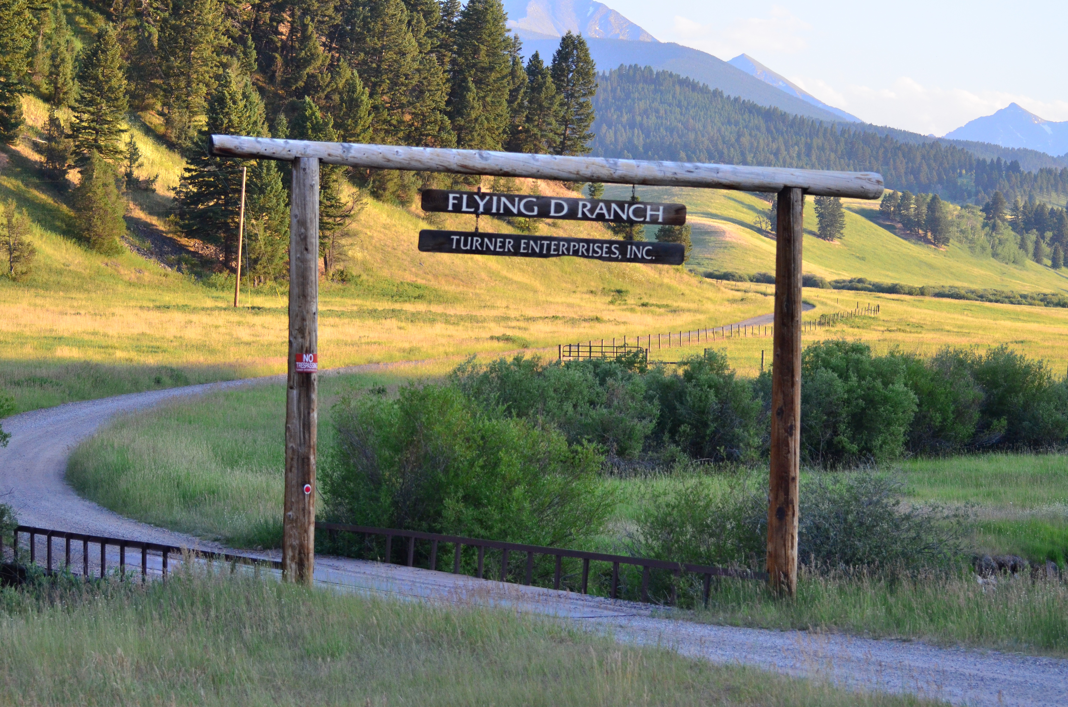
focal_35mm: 105
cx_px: 534
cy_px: 354
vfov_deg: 13.0
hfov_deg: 19.5
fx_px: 3109
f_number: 4.5
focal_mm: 70
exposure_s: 1/1667
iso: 1100
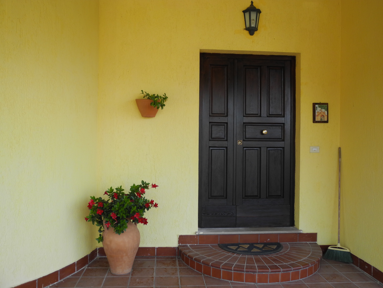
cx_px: 192
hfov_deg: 52.6
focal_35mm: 35
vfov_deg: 40.7
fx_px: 387
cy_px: 144
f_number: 3.2
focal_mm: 7.4
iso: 100
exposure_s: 1/194
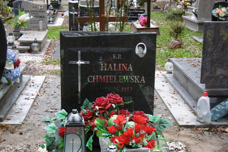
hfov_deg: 28.5
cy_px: 78
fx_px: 450
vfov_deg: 19.2
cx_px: 114
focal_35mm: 71
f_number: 4.4
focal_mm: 12.1
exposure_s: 1/60
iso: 100
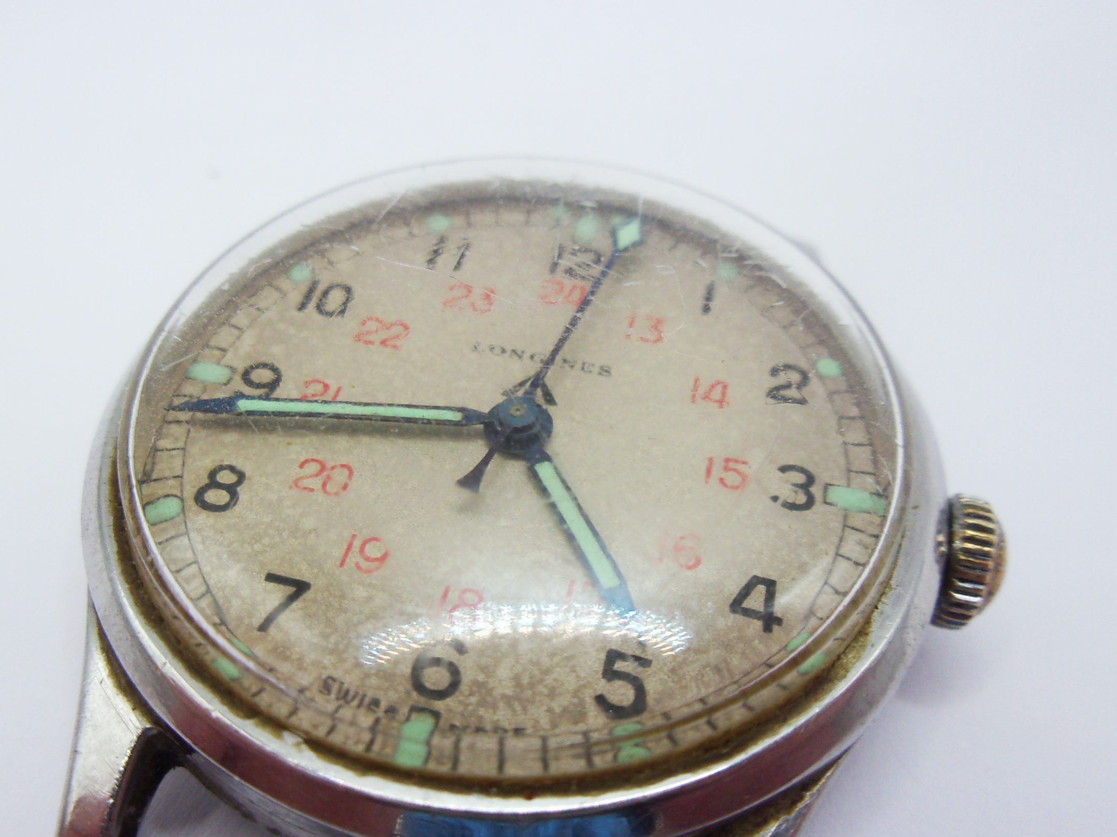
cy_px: 481
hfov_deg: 55.3
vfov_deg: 42.8
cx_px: 546
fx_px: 1065
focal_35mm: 33
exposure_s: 1/100
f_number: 3.9
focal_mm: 5.1
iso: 80
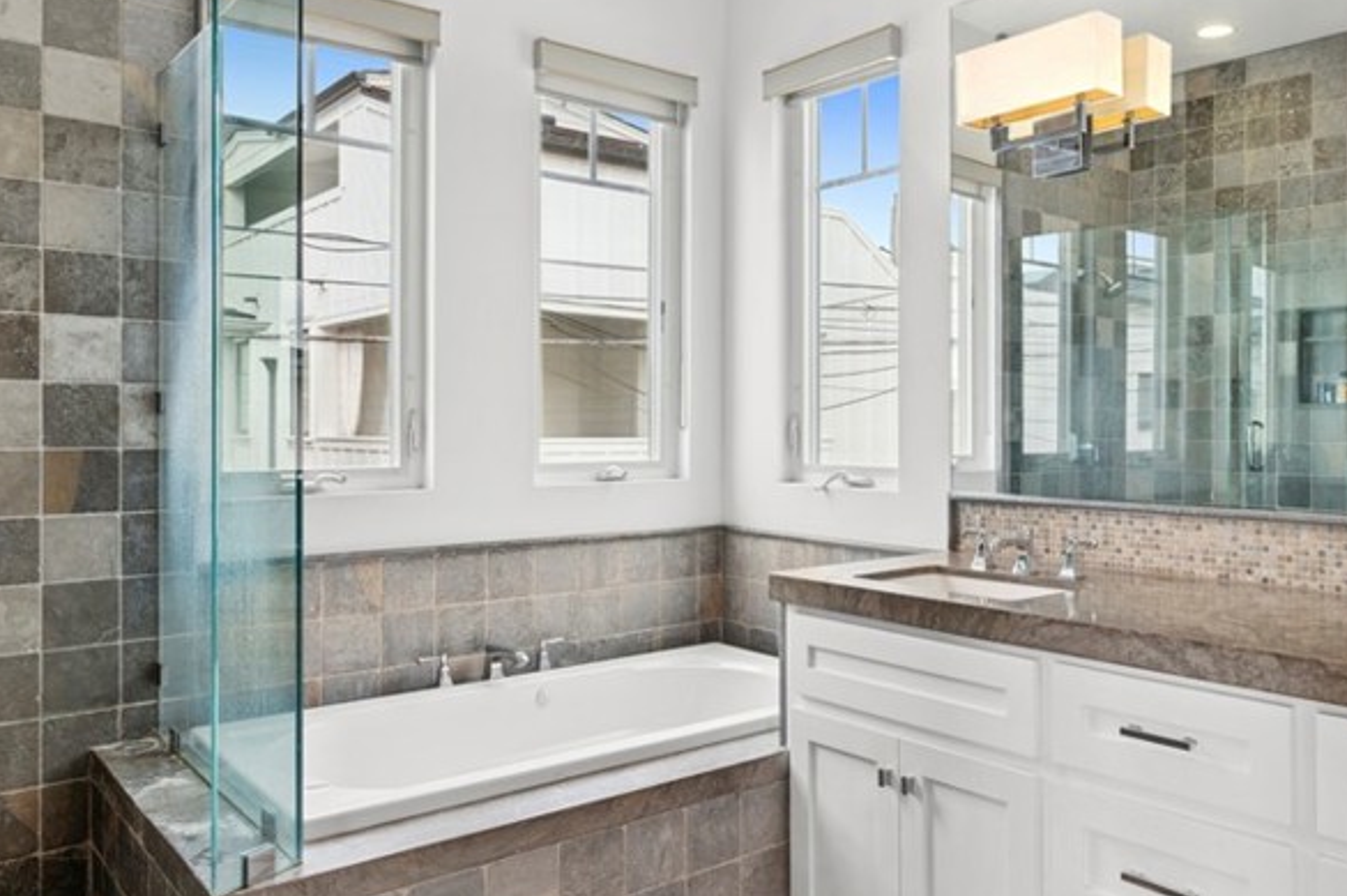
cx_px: 827
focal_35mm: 28
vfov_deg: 46.3
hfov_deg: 64.7
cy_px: 418
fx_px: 1047
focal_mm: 16
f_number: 9
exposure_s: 1/50
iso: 320
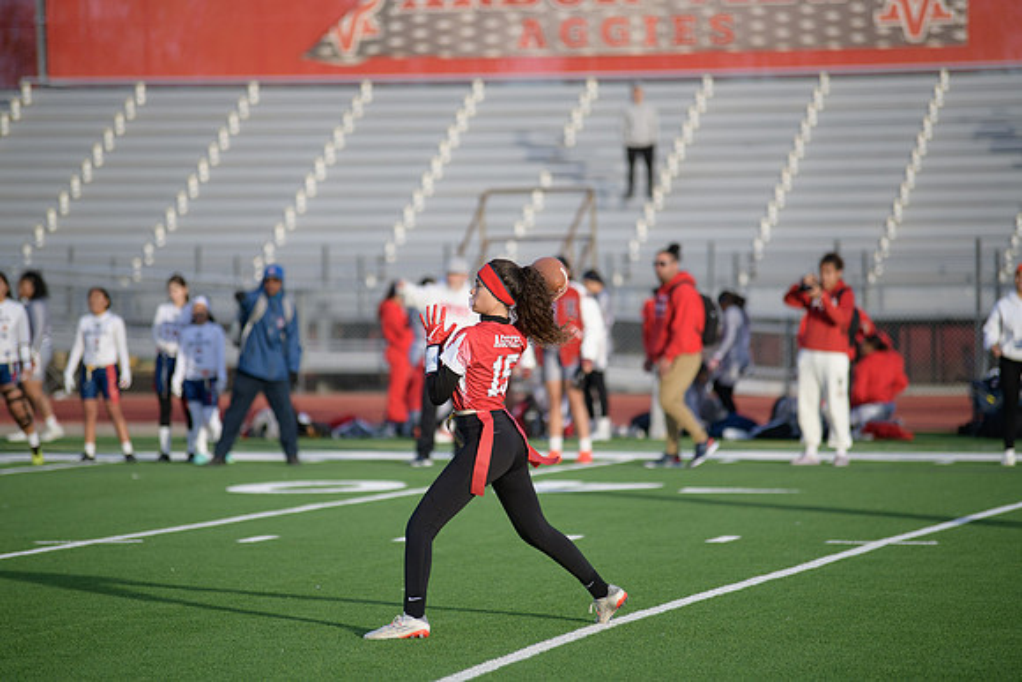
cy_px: 341
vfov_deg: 6.9
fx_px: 5679
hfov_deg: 10.3
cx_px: 511
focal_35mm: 200
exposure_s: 1/4000
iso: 640
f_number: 2.8
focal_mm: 200
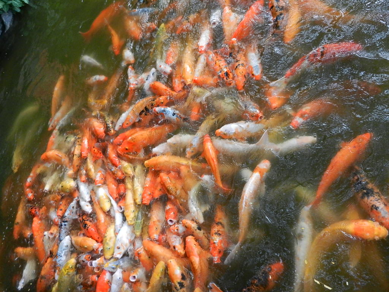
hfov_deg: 55.4
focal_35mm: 33
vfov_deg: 42.9
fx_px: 371
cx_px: 194
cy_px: 146
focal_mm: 5.9
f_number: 3.8
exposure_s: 1/250
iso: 640
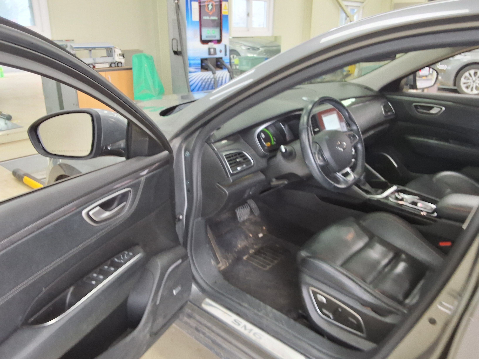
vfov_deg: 49.7
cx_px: 240
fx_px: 387
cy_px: 180
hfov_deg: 63.4
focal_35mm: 28
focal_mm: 2.91
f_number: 1.9
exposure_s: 1/40
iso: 80
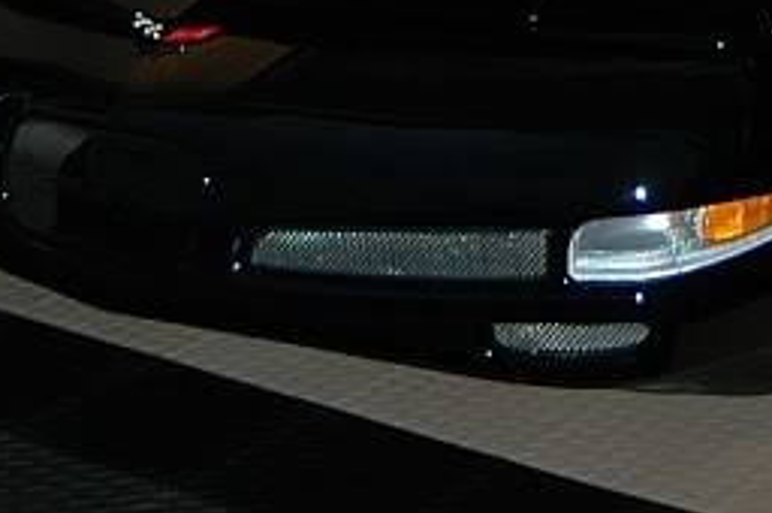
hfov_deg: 16.5
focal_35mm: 123
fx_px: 2633
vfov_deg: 10.5
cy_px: -412
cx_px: 697
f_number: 3.8
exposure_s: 1/60
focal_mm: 21
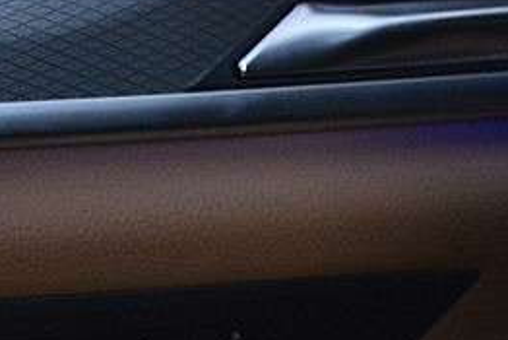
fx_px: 3148
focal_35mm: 223
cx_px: 1433
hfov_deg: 8.1
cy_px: -155
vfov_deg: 6.1
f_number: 7.1
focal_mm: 24
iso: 800
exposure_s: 1/60
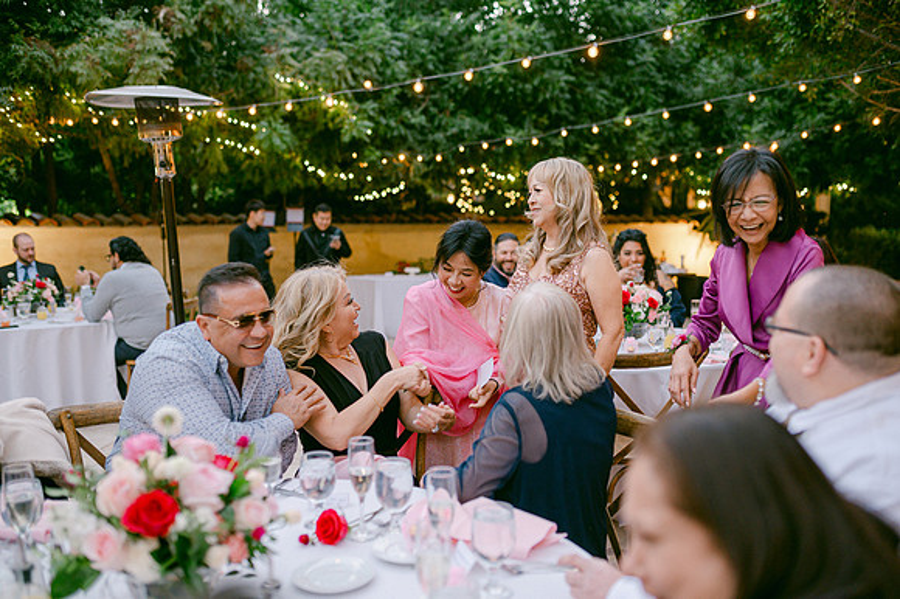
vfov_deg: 37.8
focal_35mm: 35
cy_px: 300
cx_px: 450
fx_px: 874
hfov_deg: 54.5
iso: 1250
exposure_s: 1/160
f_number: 2
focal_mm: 35
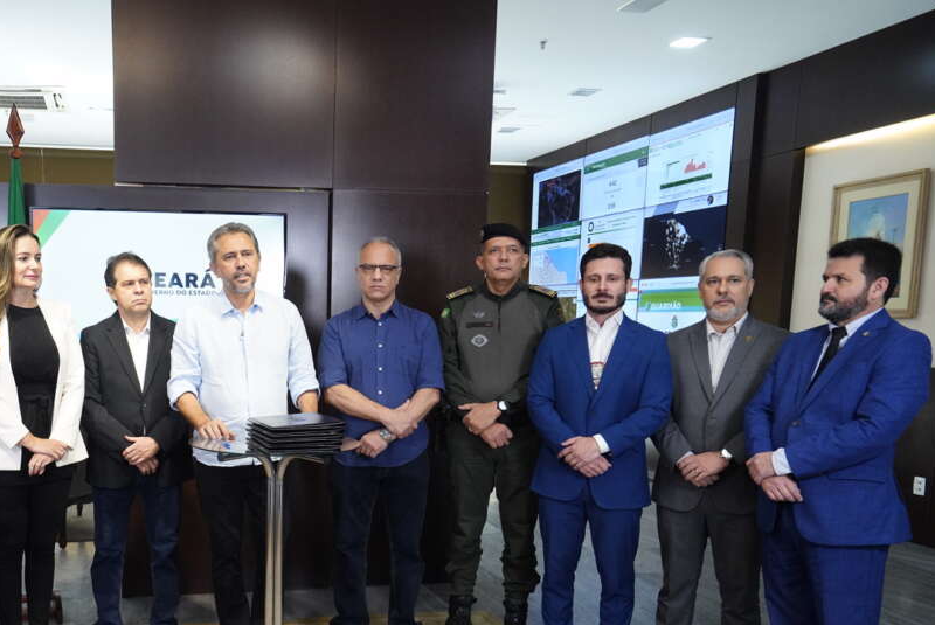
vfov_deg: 39.3
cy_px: 440
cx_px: 268
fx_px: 858
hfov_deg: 55.2
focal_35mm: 33
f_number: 5.6
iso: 5000
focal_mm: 22
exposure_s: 1/160
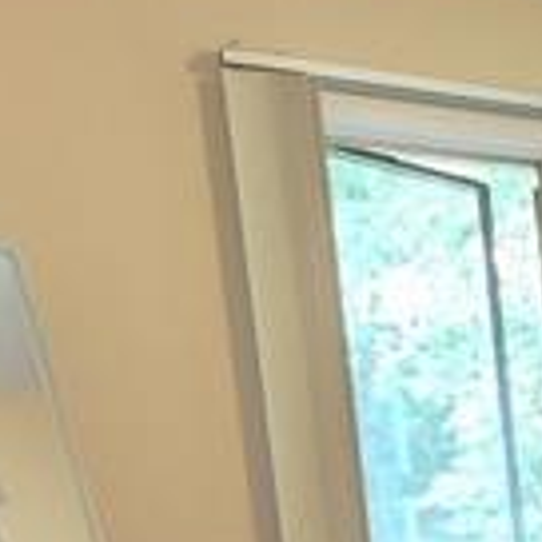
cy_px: 646
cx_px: 945
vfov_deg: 24.1
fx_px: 1151
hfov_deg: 20.1
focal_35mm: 65
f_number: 1.9
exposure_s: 1/60
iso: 1250
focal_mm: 2.2
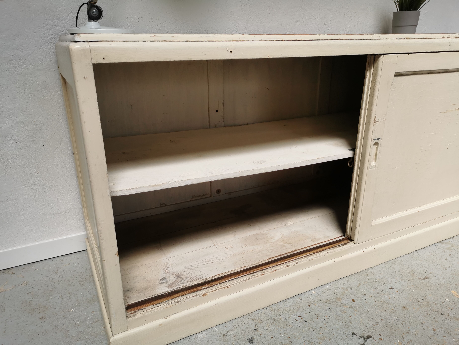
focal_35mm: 27
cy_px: 172
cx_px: 230
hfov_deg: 65.3
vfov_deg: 51.4
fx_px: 358
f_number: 1.8
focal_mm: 5.58
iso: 50
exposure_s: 1/1107
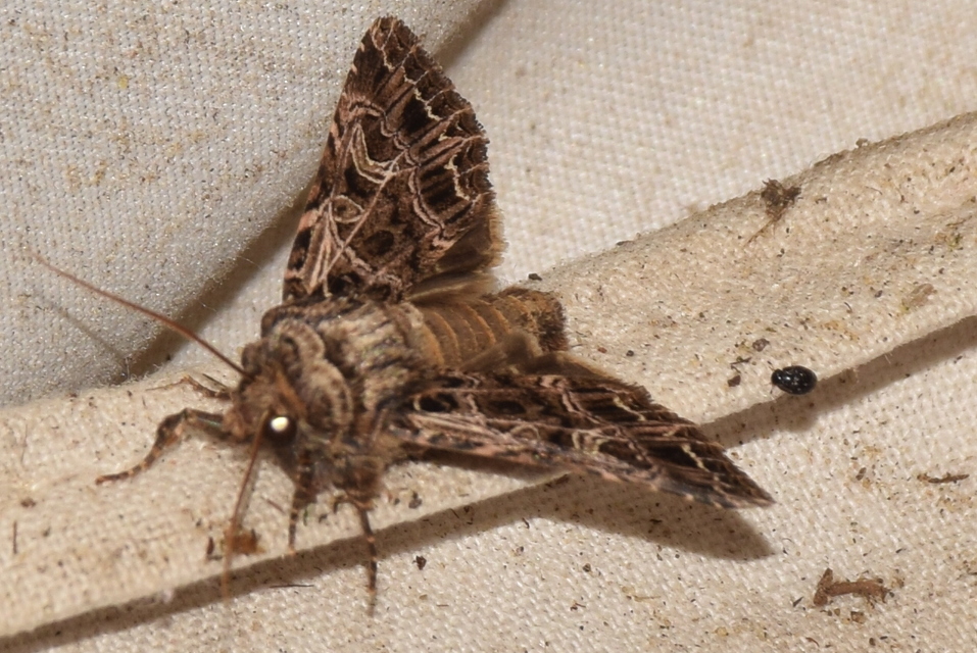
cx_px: 488
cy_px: 326
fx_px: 5704
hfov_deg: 9.8
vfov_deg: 6.6
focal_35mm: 210
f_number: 13
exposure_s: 1/160
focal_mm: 140
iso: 100
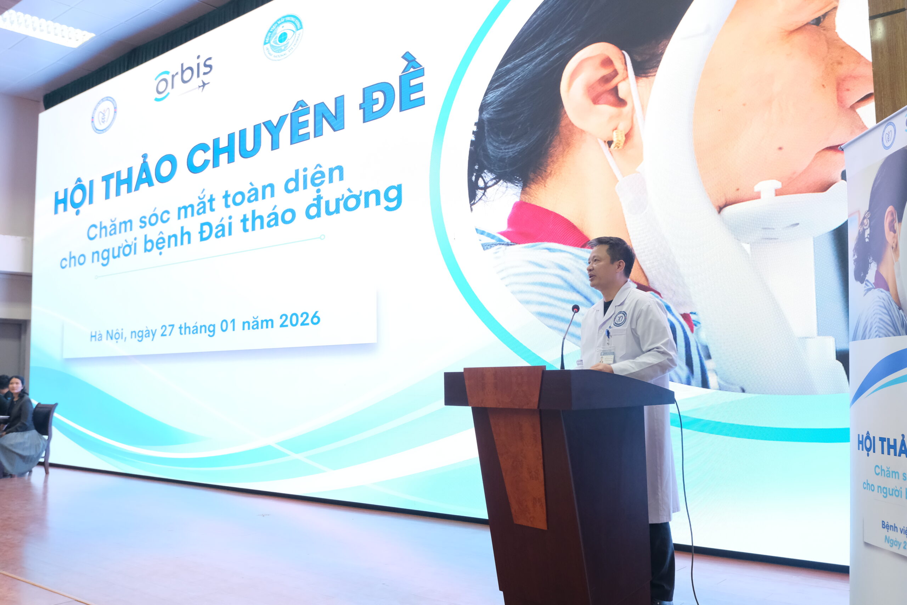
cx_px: 454
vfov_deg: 43.6
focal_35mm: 30
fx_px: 756
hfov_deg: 61.9
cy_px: 302
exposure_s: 1/60
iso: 2500
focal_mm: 20.3
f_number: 4.2
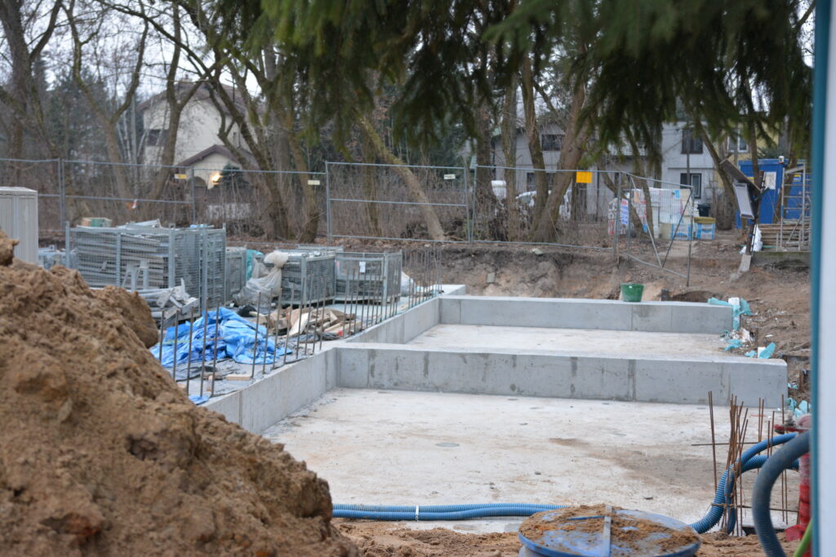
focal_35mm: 52
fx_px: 1219
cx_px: 418
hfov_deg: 37.8
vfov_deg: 25.8
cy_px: 278
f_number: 3.2
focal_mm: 35
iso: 800
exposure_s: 1/40
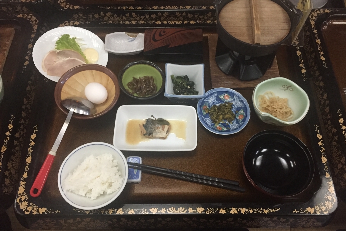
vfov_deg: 42.3
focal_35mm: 31
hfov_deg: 60.3
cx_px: 176
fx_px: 298
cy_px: 116
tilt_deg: -61.8
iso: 250
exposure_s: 1/20
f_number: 2.2
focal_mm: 4.15
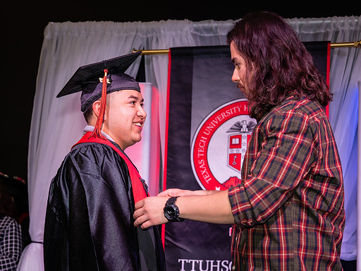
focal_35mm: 98
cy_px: 174
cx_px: 192
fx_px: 1022
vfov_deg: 15.1
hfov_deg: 20.0
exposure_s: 1/160
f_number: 5.6
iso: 1000
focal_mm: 70
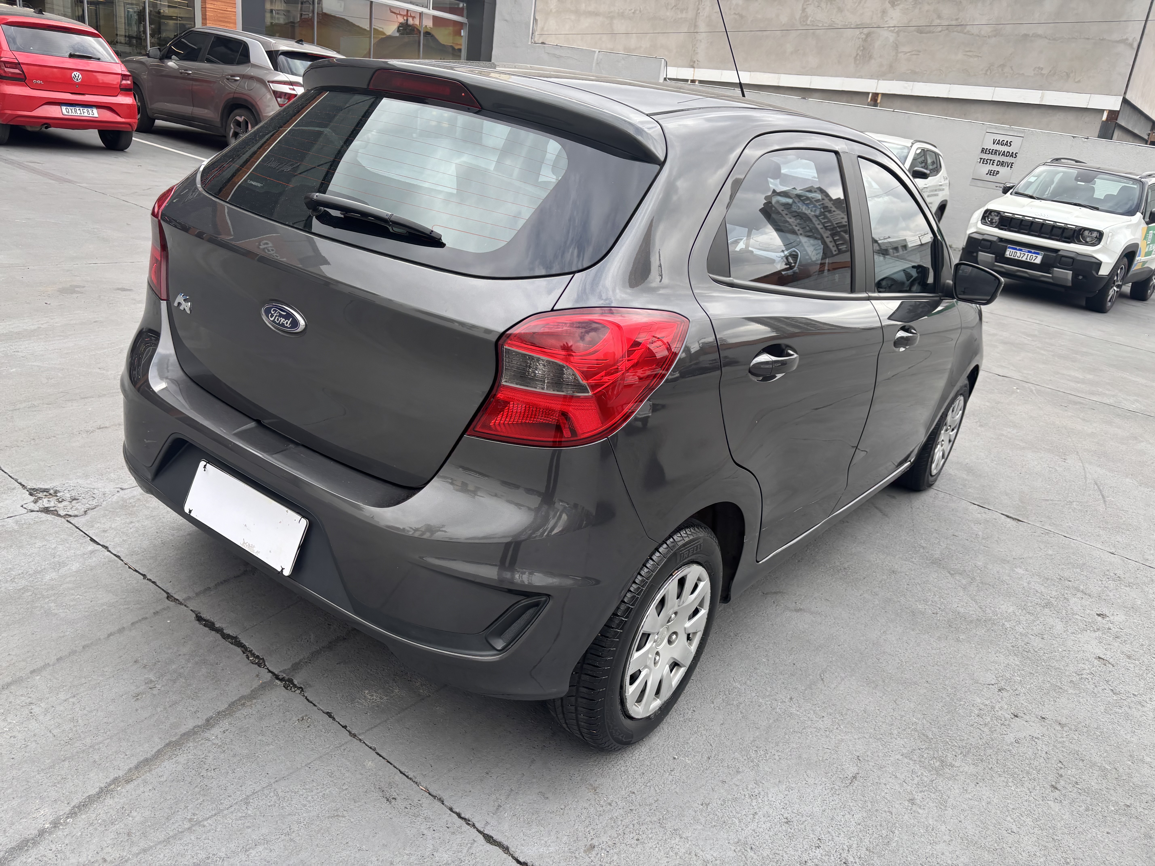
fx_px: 868
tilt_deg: -18.8
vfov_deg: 53.1
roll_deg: -2.0
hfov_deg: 67.3
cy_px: 433
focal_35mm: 26
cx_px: 578
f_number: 1.6
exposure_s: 1/517
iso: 50
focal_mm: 5.96
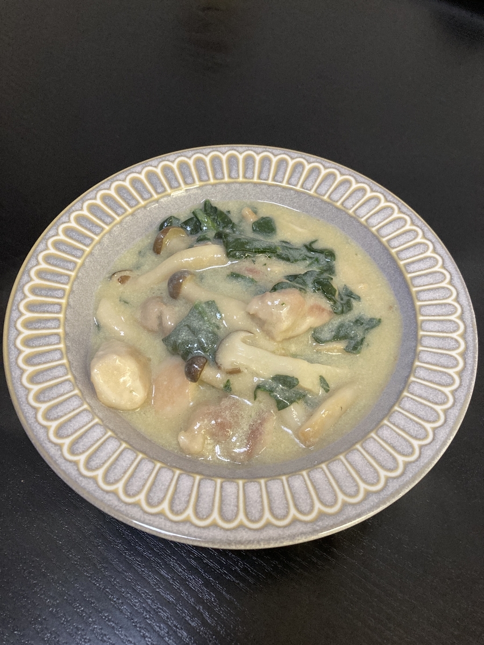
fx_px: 522
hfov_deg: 49.7
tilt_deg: -57.4
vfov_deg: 63.4
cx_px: 242
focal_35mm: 28
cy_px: 322
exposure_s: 1/25
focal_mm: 3.99
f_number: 1.8
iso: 320
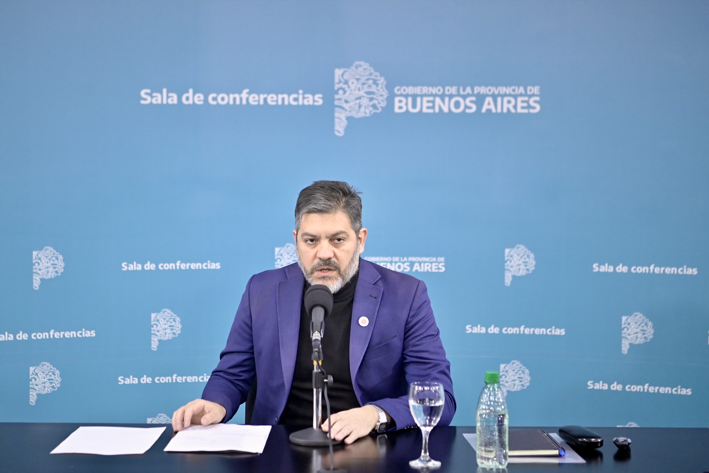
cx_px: 354
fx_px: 1379
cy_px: 236
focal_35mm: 70
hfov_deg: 28.8
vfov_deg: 19.5
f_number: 2.8
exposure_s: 1/400
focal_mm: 70
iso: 3200
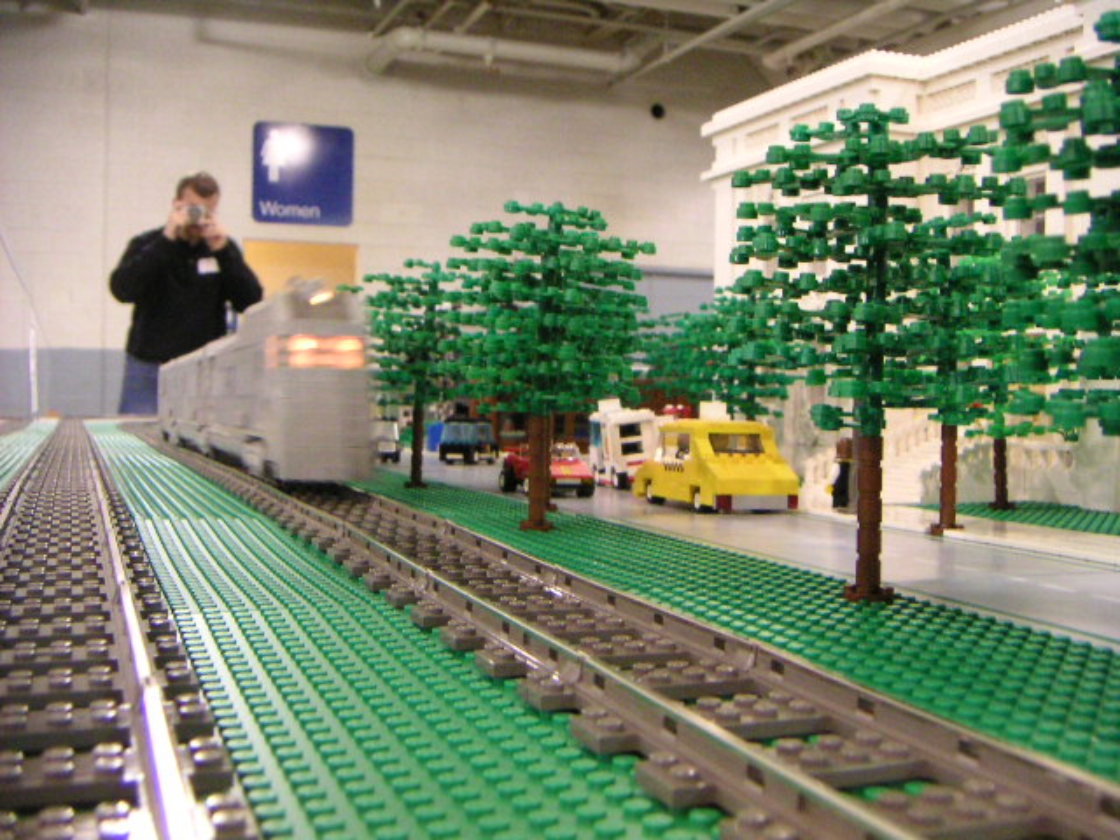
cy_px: 420
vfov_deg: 36.0
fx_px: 1294
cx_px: 560
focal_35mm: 40
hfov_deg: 46.8
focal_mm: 5.3
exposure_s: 1/20
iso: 400
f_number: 2.9
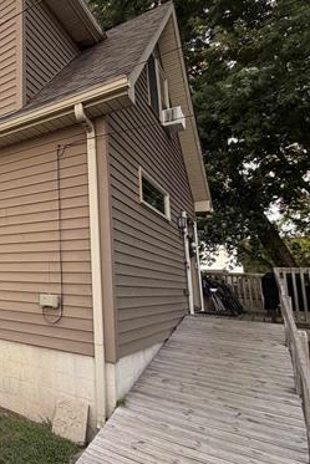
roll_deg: -1.9
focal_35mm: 25
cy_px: 229
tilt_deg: +9.5
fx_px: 323
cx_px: -77
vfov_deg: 71.5
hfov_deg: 36.7
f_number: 2.2
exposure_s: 1/231
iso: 40
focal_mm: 2.22
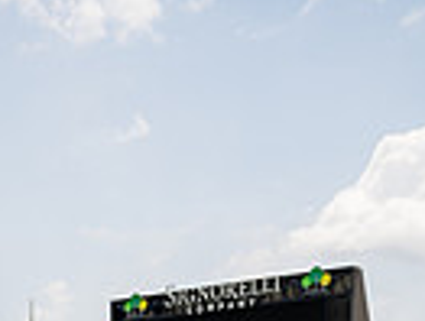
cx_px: -10
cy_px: 694
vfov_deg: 12.4
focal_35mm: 102
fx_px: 1256
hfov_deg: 18.7
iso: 100
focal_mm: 31
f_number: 7.1
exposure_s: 1/250
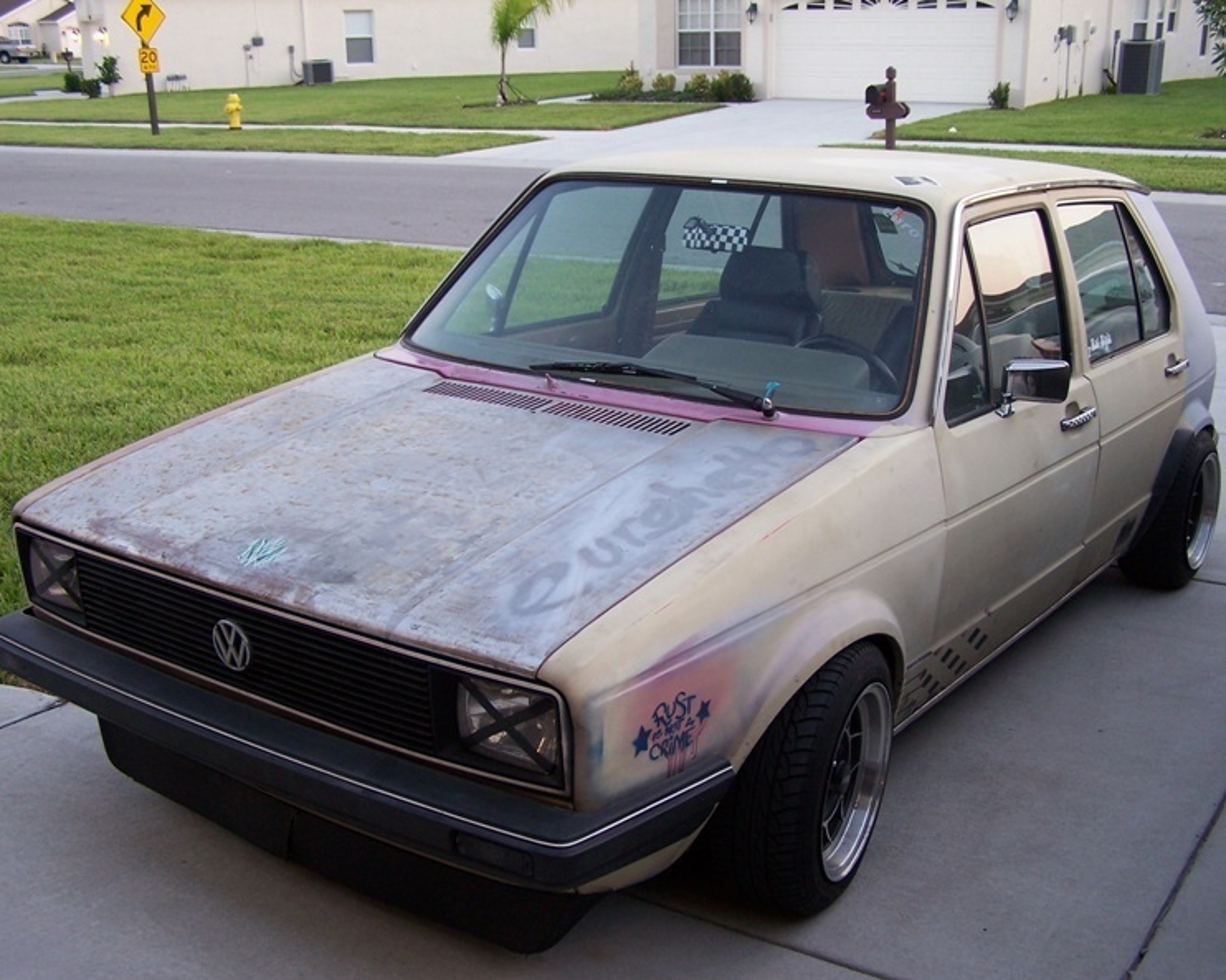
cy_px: 492
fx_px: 1451
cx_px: 633
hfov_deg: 45.8
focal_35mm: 40
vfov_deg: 37.3
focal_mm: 6.3
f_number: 2.8
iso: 100
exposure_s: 1/30
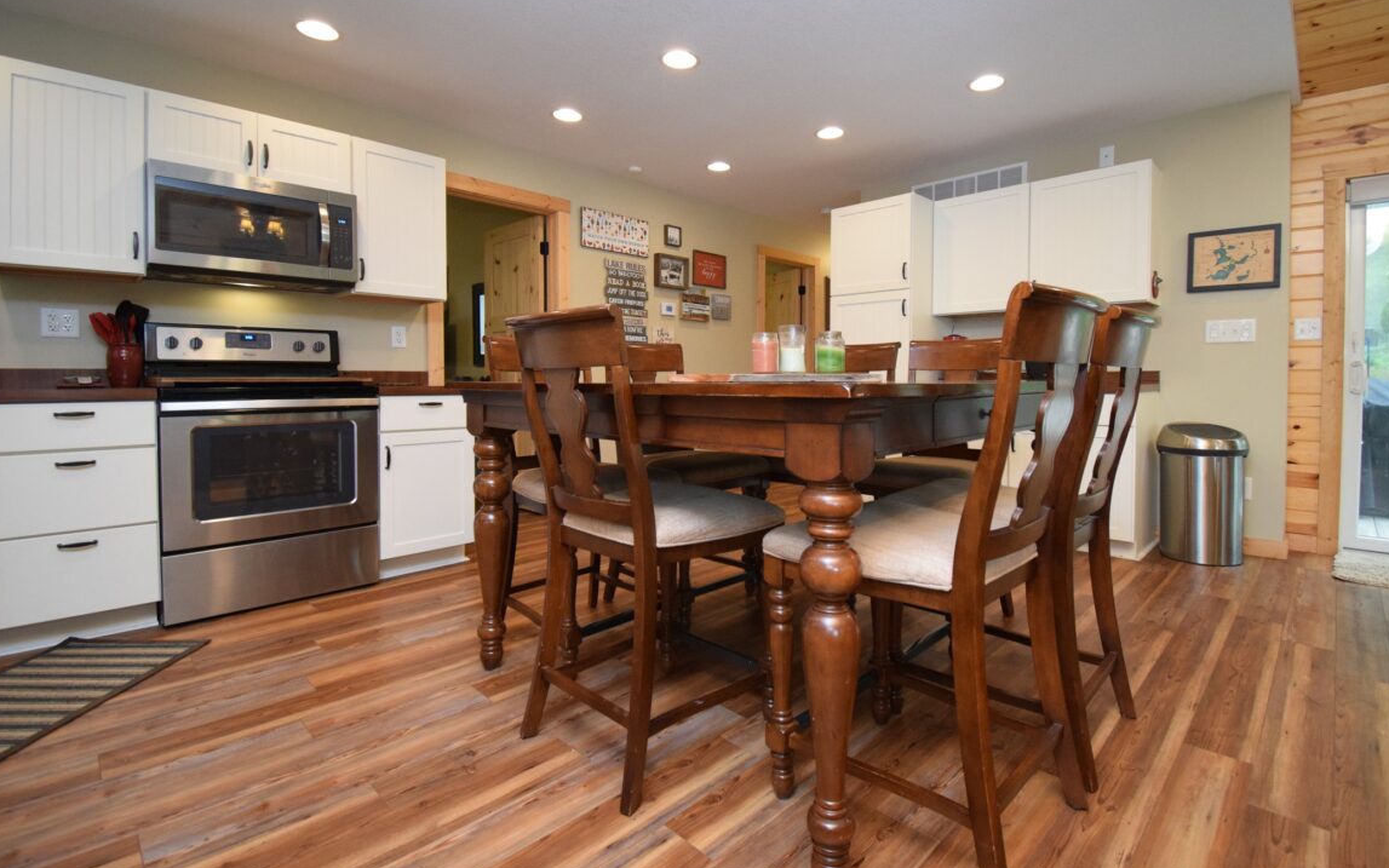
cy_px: 390
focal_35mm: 16
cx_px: 716
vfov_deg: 71.1
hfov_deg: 97.8
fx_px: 606
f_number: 4.5
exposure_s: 1/60
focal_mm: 10
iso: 2200
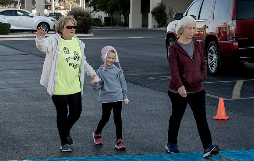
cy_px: 112
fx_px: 768
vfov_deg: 12.0
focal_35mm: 111
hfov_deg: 18.7
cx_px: 93
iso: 160
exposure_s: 1/400
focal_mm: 51
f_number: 5
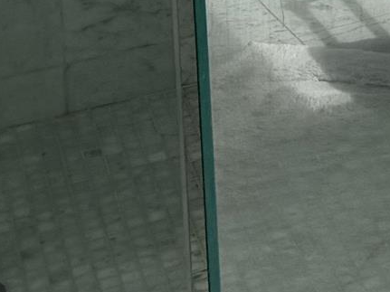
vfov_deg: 7.8
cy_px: -483
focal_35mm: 171
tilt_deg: -10.7
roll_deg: -1.4
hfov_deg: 9.9
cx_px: 994
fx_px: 1926
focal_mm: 6.76
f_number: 1.78
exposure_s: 1/966
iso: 80
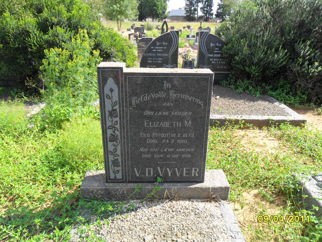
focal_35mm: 27
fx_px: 251
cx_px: 161
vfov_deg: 51.4
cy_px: 121
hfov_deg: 65.3
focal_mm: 4.9
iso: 100
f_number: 3.5
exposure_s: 1/350
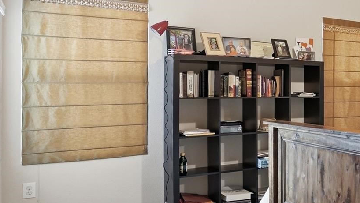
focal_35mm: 42
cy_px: 104
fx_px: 401
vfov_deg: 28.4
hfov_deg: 36.4
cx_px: 439
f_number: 8
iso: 800
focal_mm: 16
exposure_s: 1/15
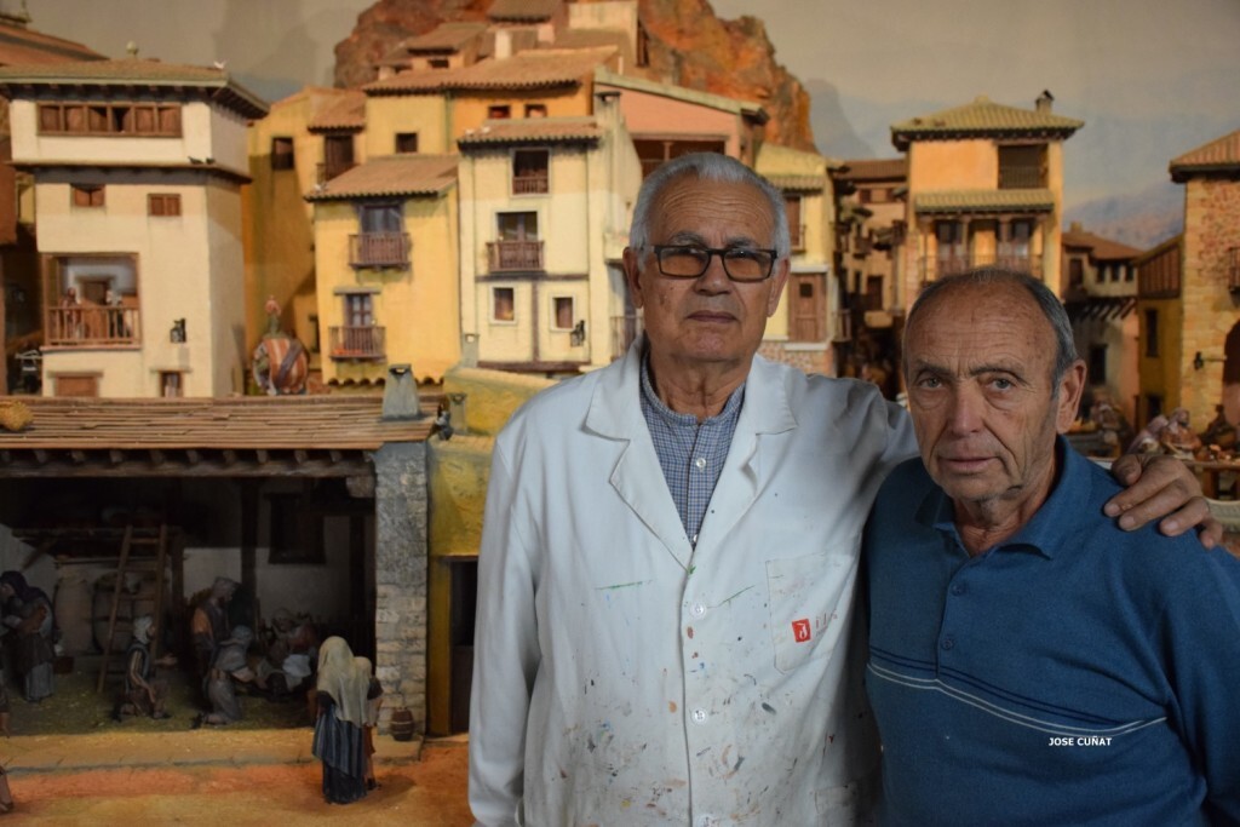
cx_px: 620
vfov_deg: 28.1
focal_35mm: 48
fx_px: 1653
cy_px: 414
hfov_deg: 41.1
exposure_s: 1/200
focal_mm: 32
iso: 3200
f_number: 4
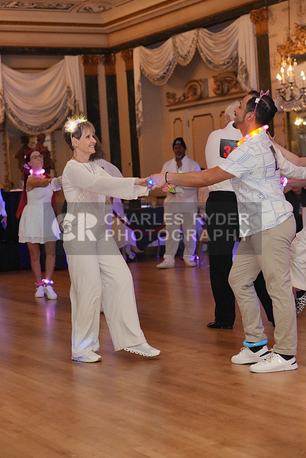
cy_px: 229
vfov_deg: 27.7
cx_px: 153
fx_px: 930
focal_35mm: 73
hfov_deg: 18.7
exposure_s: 1/250
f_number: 3.5
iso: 8000
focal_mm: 73
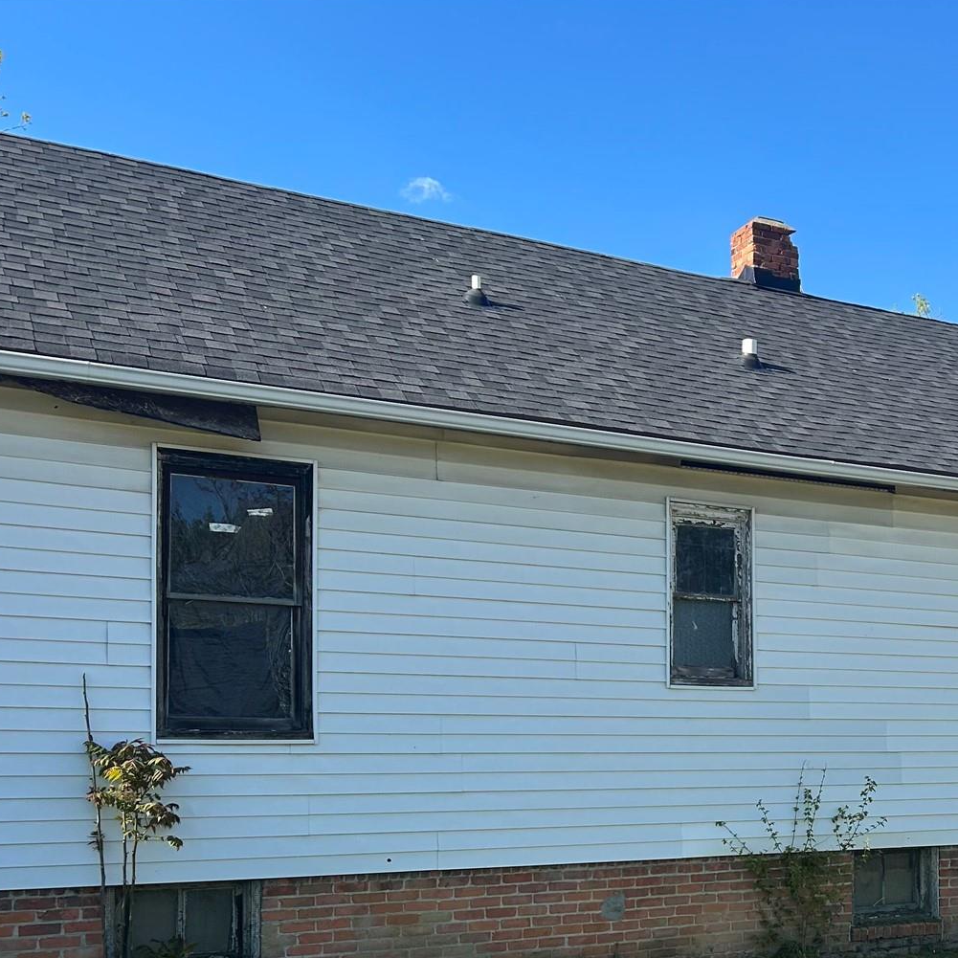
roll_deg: +0.2
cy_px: 728
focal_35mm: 47
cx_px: 813
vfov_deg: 35.2
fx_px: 1472
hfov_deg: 34.5
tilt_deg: +0.5
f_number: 1.5
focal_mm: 5.7
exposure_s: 1/2208
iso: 50
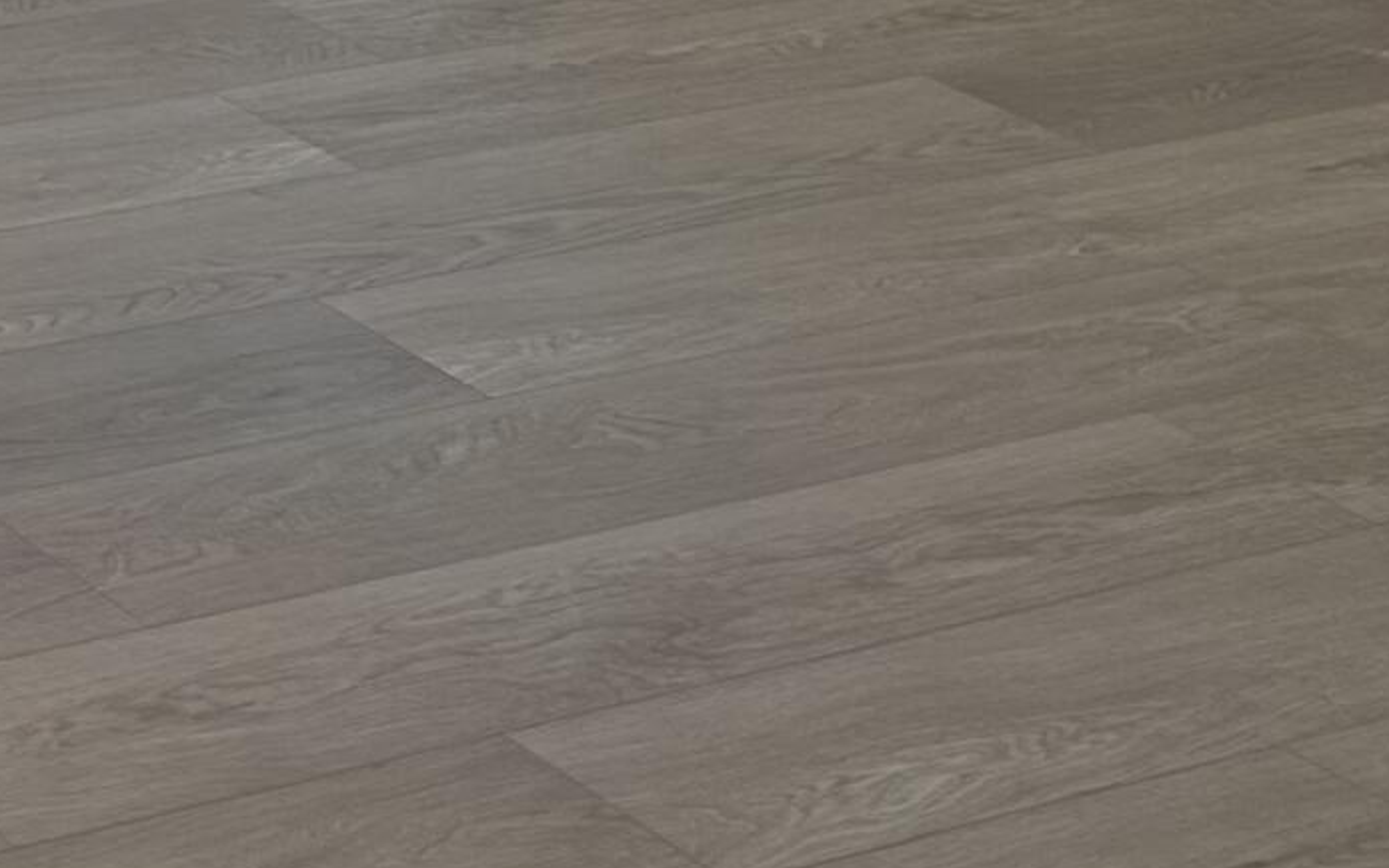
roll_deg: -1.1
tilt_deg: -5.8
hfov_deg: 15.0
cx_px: -1491
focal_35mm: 110
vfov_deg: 10.2
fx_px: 4165
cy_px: -1302
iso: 64
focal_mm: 6.86
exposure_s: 1/120
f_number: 1.78
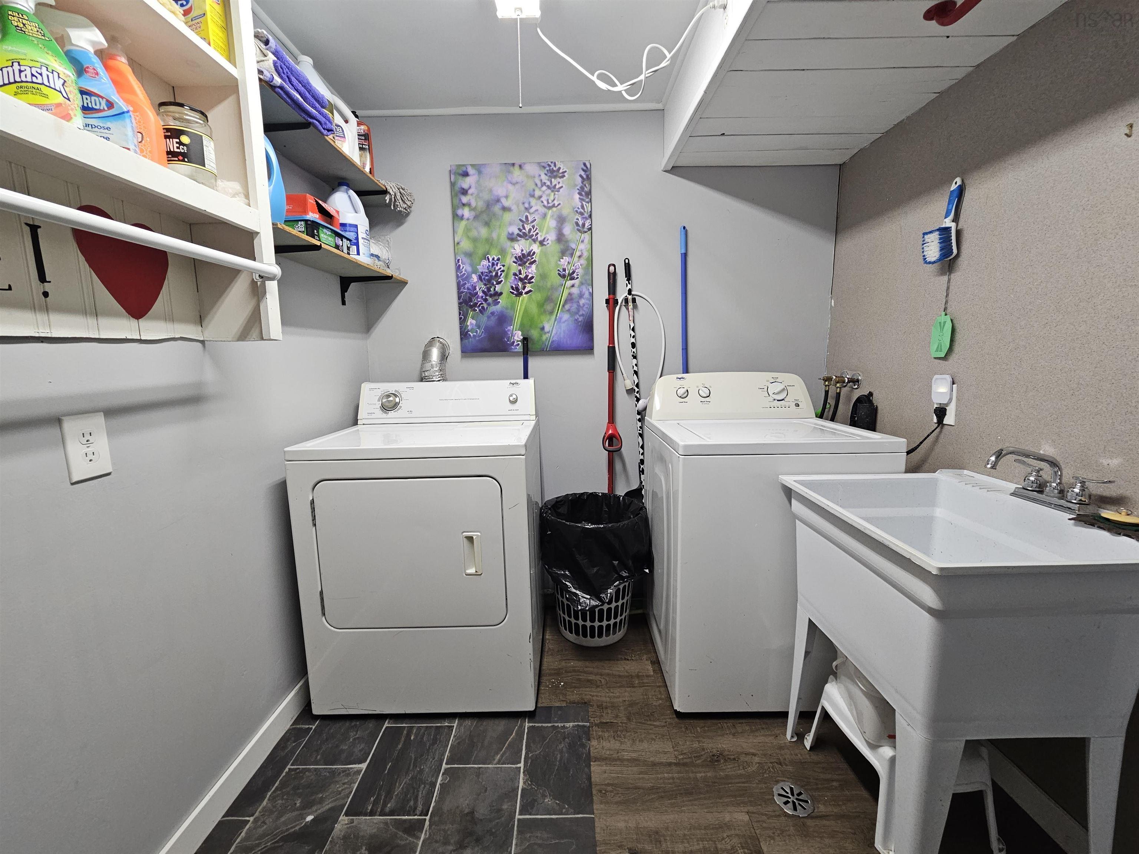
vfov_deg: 89.9
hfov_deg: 106.2
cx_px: 570
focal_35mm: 13
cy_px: 427
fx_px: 428
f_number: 2.2
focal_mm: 2.2
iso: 160
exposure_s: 1/60
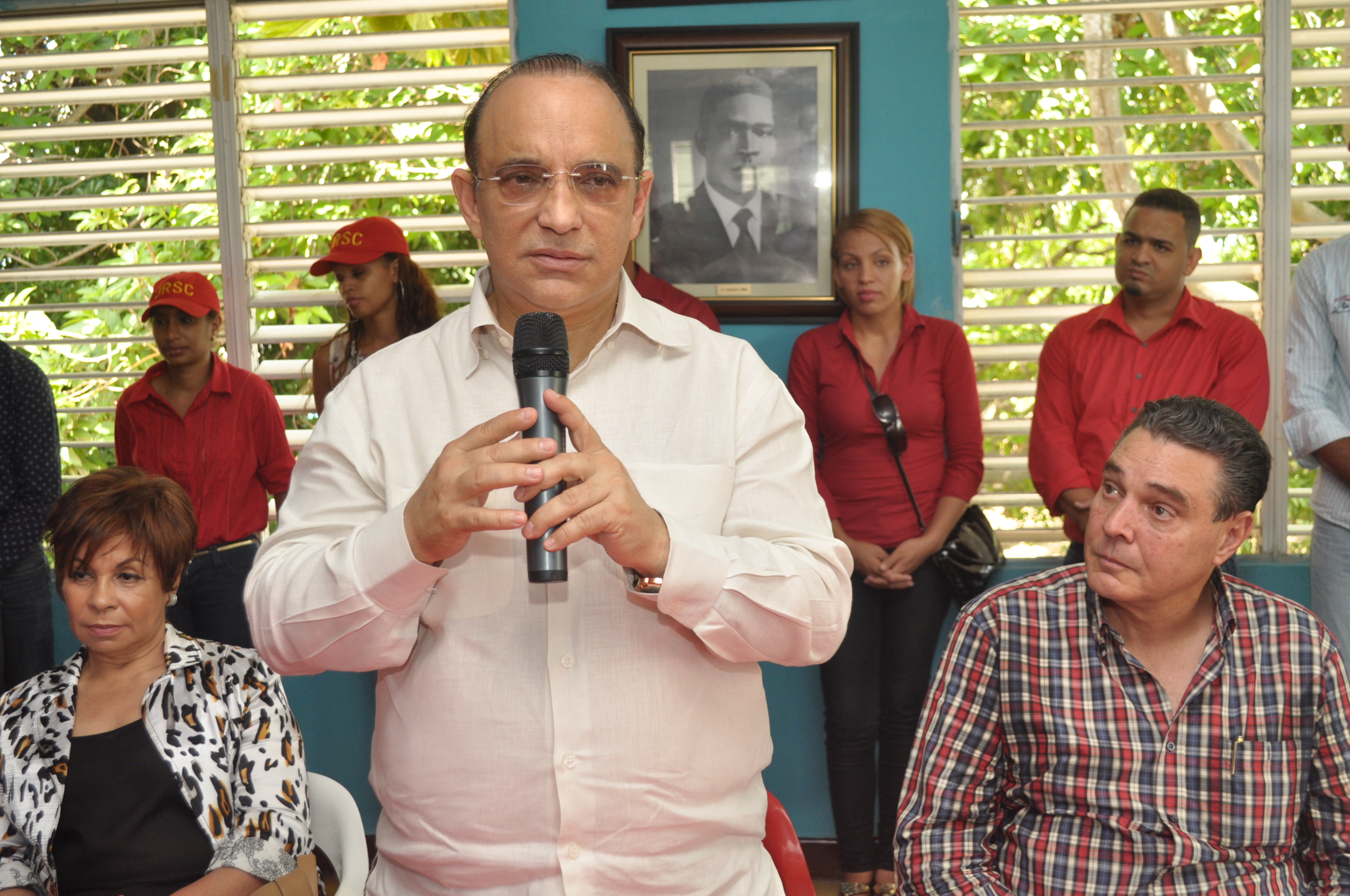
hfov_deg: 46.4
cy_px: 448
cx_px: 675
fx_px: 1573
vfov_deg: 31.8
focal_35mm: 42
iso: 640
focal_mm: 28
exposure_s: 1/125
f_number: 5.6
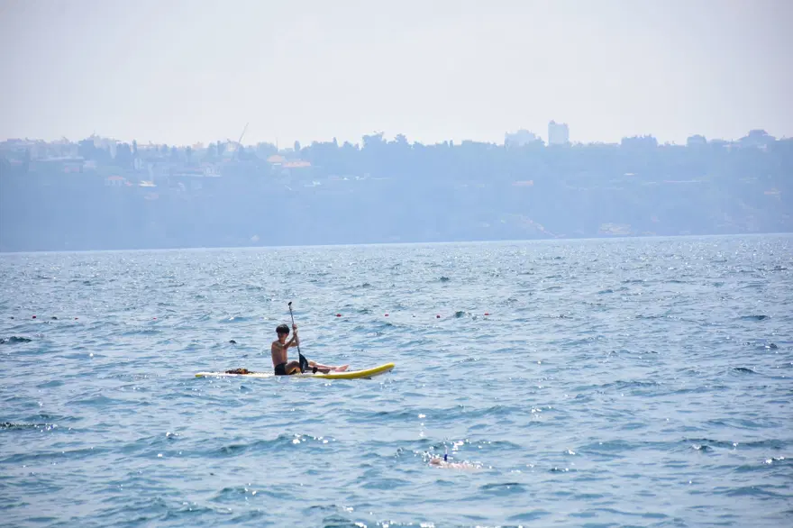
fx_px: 4624
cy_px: 264
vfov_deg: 6.5
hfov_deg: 9.8
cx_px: 396
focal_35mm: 210
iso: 250
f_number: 5.6
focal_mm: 140
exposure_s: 1/1250
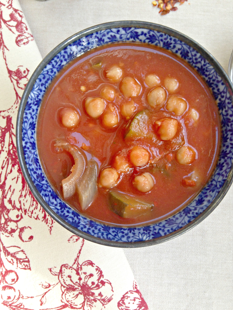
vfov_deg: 54.0
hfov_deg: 41.8
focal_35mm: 34
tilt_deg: -87.0
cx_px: 114
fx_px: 305
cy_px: 154
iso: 80
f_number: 2.4
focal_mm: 4.12
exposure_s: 1/20
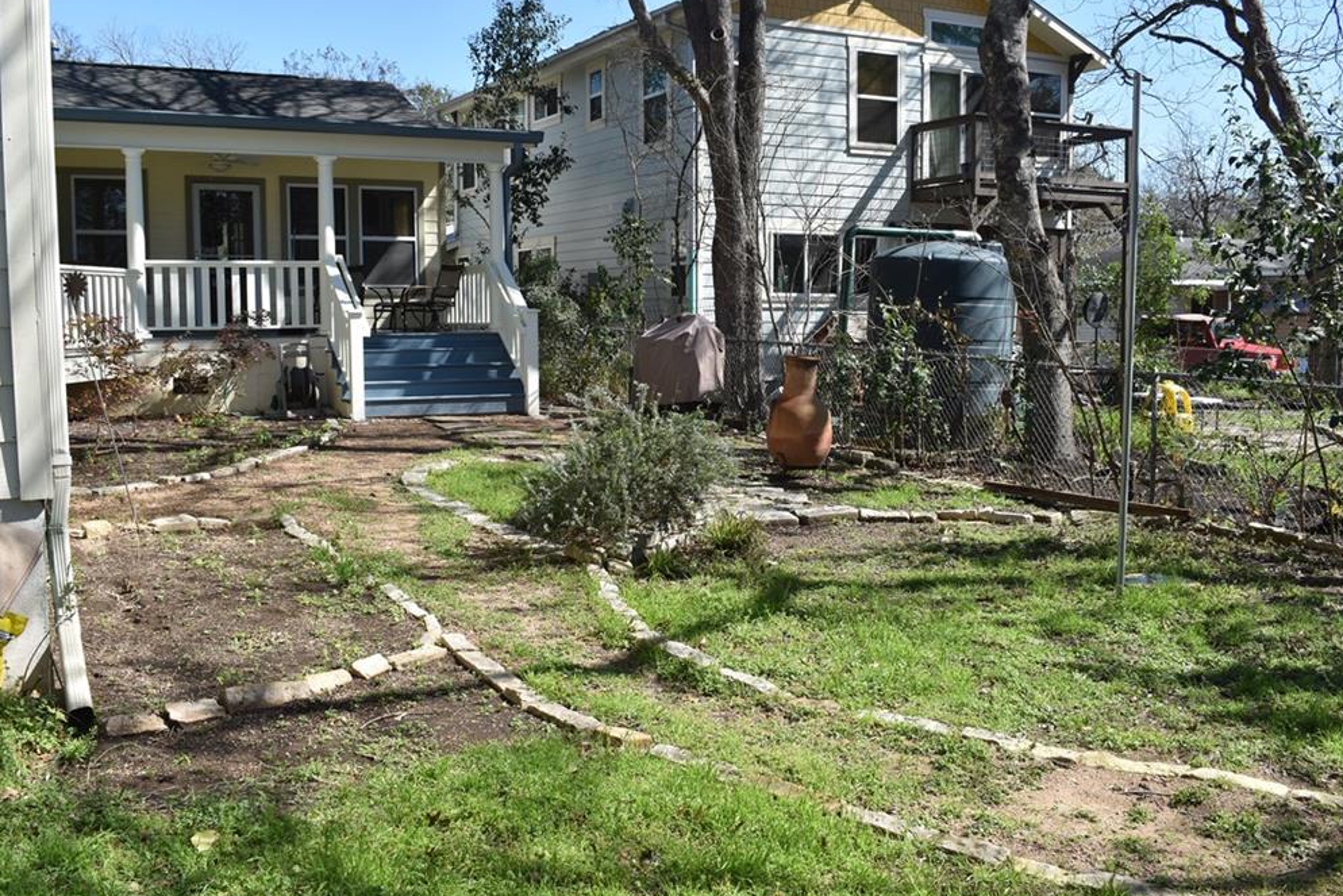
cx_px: 670
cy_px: 443
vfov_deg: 37.4
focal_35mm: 36
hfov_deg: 53.8
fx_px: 1325
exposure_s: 1/320
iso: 200
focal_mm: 23
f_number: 9
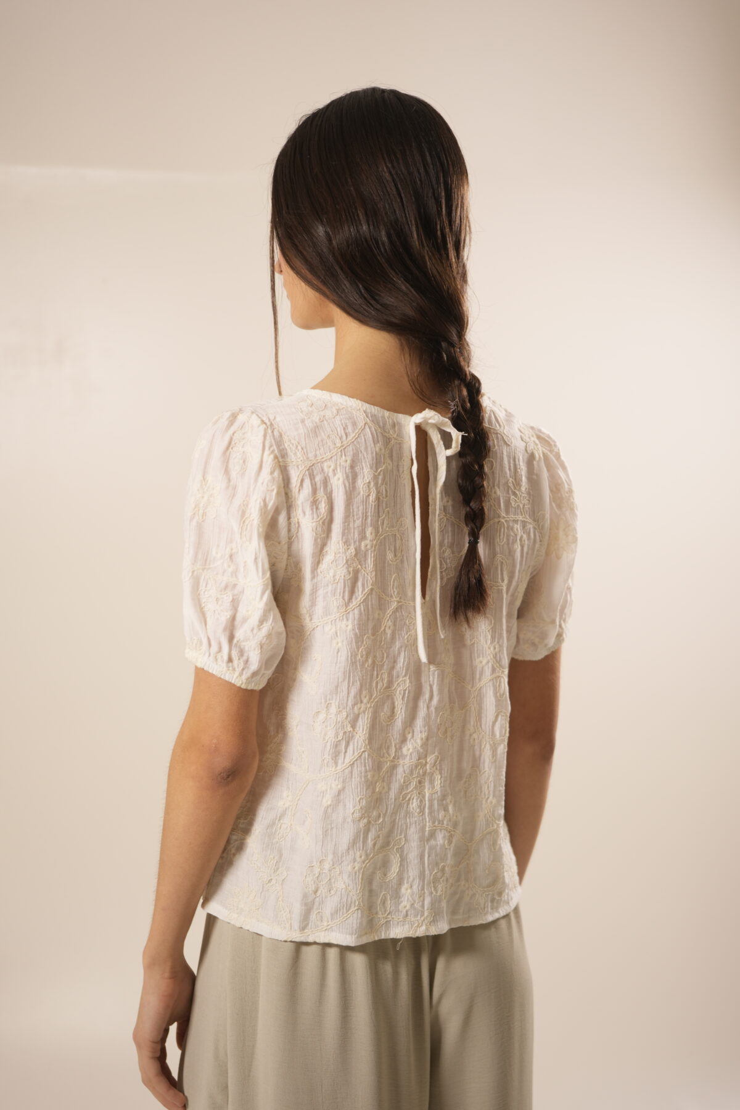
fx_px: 1542
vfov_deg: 39.6
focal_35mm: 50
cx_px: 370
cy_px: 555
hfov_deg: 27.0
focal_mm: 50
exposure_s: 1/80
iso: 400
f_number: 2.8
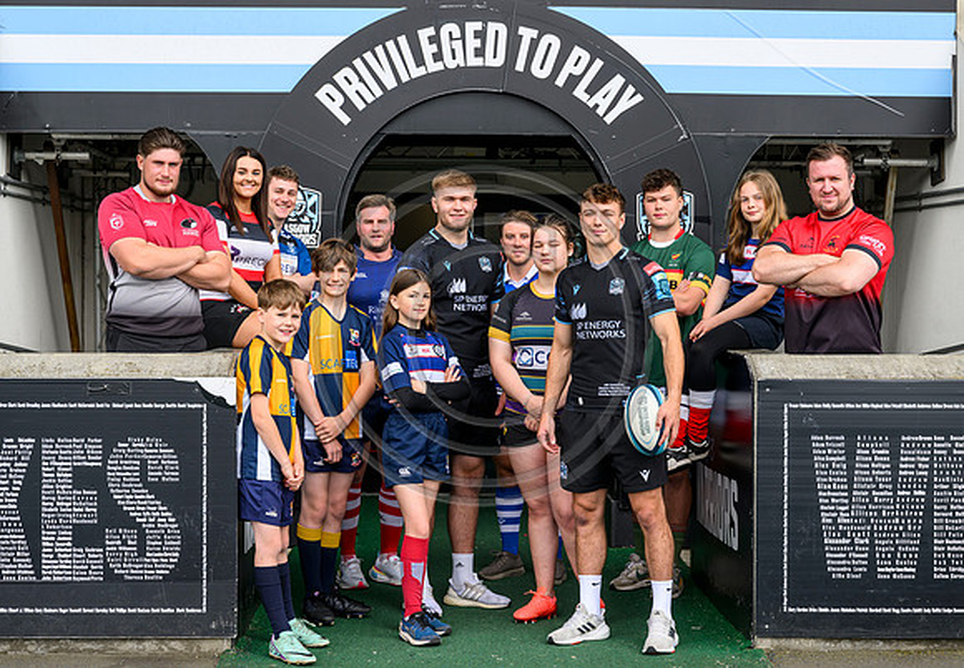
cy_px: 324
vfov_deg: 20.8
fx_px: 1816
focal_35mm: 67
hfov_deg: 29.7
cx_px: 486
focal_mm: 62
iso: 250
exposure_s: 1/250
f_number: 5
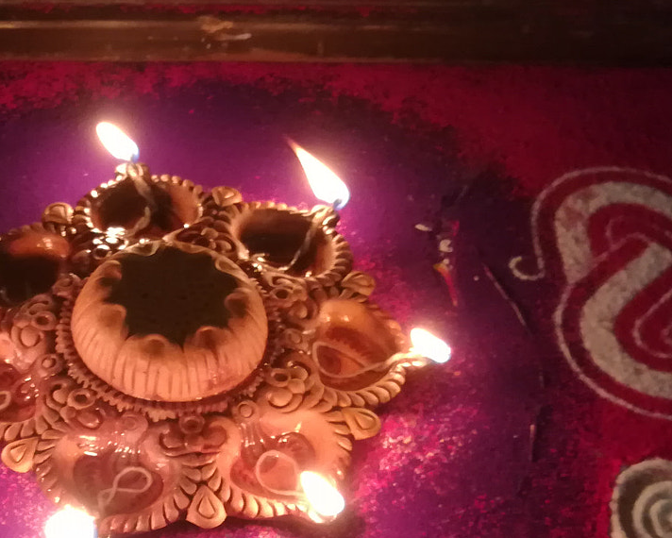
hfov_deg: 31.9
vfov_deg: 25.9
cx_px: 112
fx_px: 1134
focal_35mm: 57
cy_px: 474
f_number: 2.2
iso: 400
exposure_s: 1/25
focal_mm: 3.83
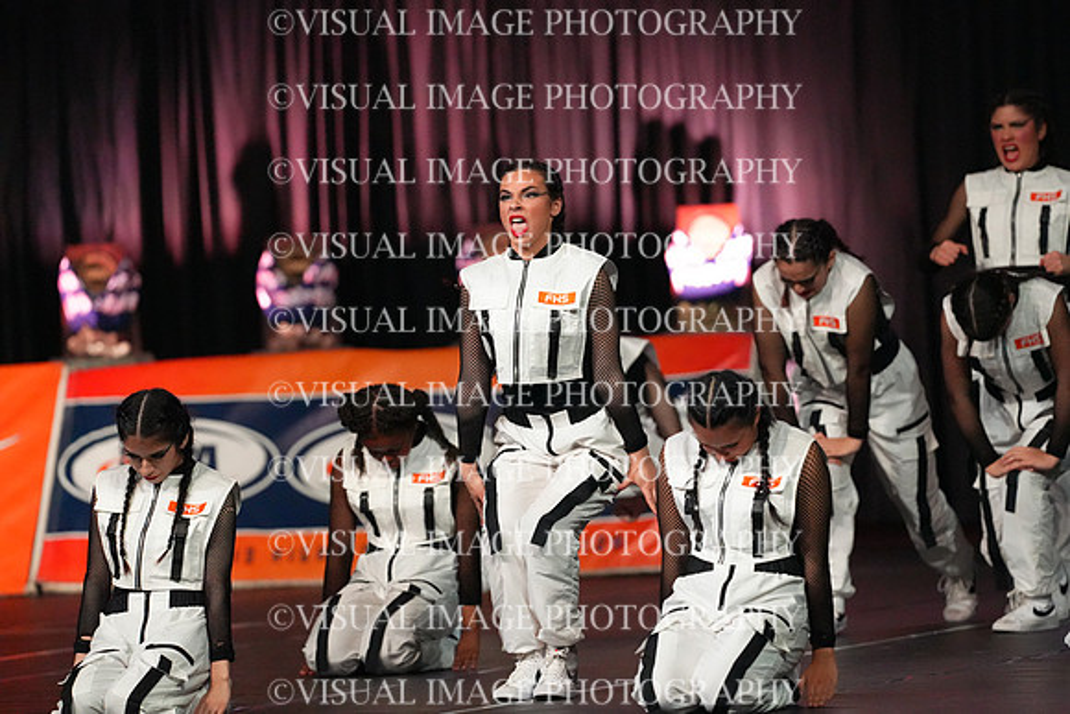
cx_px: 535
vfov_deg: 4.6
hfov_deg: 6.9
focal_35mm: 300
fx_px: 8918
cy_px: 357
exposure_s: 1/1250
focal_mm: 300
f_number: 3.5
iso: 16000
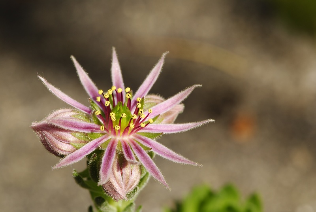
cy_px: 106
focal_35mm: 128
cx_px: 158
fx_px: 1121
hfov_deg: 16.0
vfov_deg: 10.8
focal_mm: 85
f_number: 16
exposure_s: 1/60
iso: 100
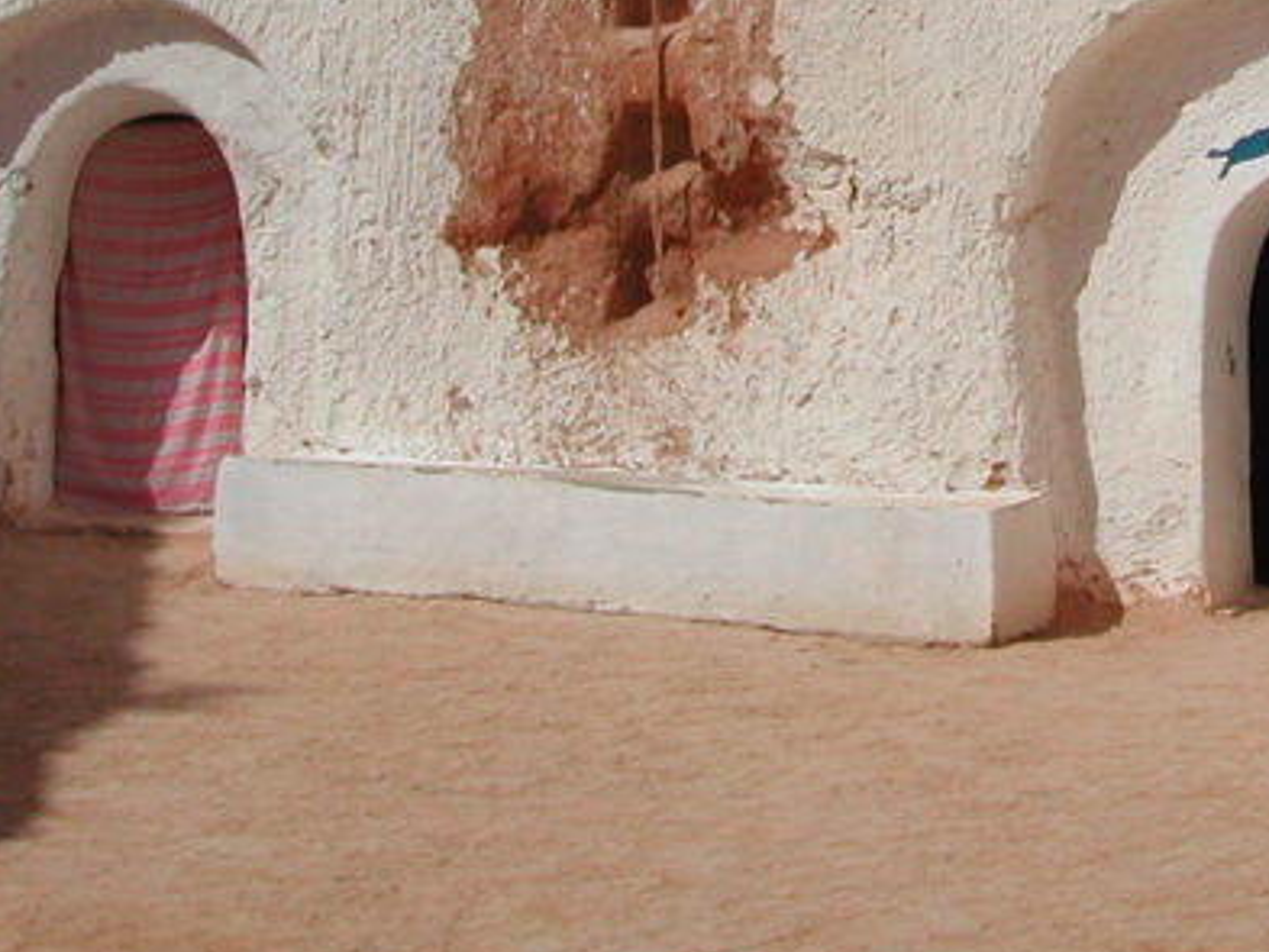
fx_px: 3630
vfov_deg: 14.5
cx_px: 872
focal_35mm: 99
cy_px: -165
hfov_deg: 19.7
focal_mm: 8
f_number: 7.6
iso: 100
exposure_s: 1/786
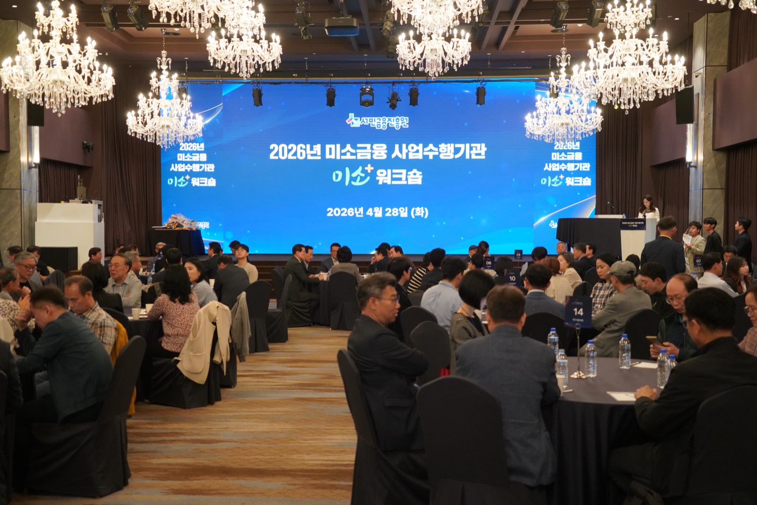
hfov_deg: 54.4
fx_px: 736
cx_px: 378
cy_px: 252
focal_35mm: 35
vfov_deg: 37.9
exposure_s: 1/160
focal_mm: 35
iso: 6400
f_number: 4.5
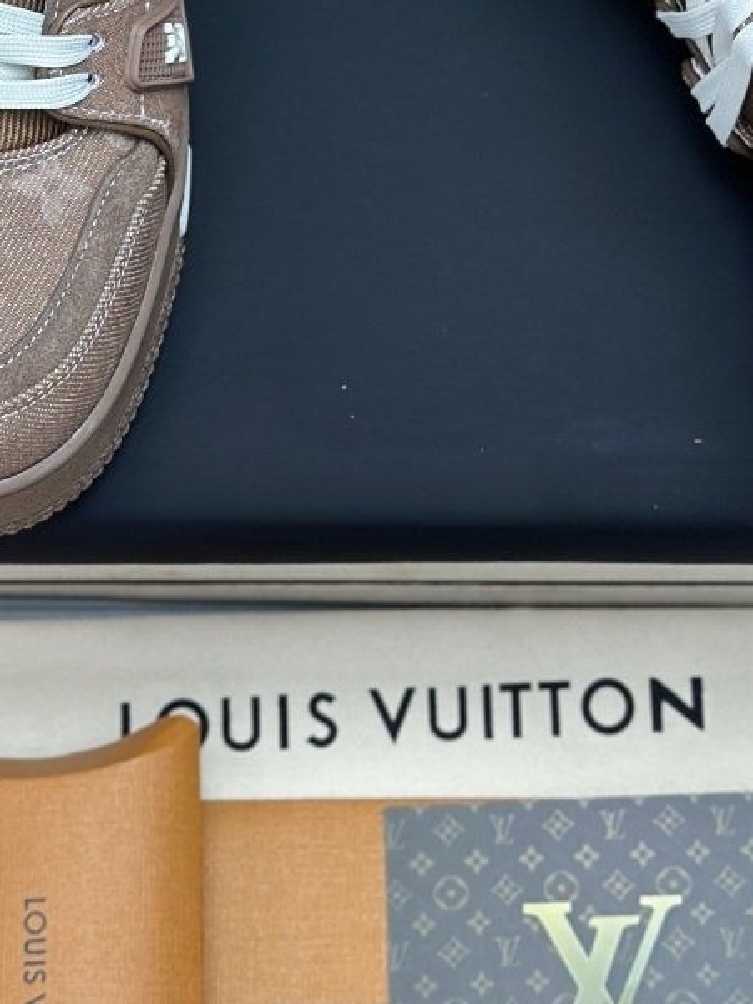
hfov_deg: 12.9
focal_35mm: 115
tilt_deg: -66.3
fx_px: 3334
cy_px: -92
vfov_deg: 16.6
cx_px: 414
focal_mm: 6.86
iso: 125
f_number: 1.78
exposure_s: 1/100
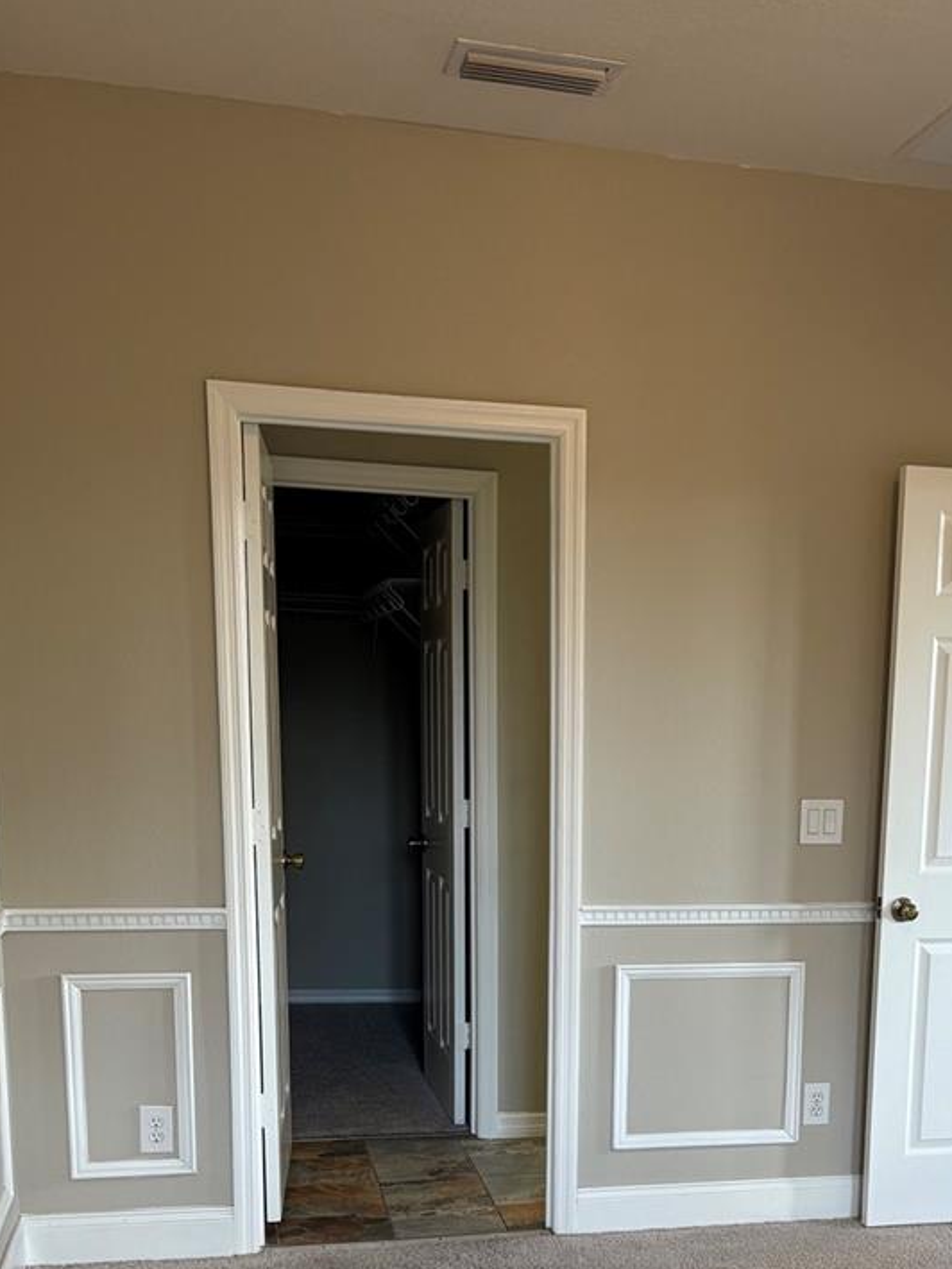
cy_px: 1040
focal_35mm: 44
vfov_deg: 40.9
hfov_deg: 32.4
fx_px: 1613
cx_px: 682
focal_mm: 5.96
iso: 125
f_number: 1.6
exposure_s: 1/120
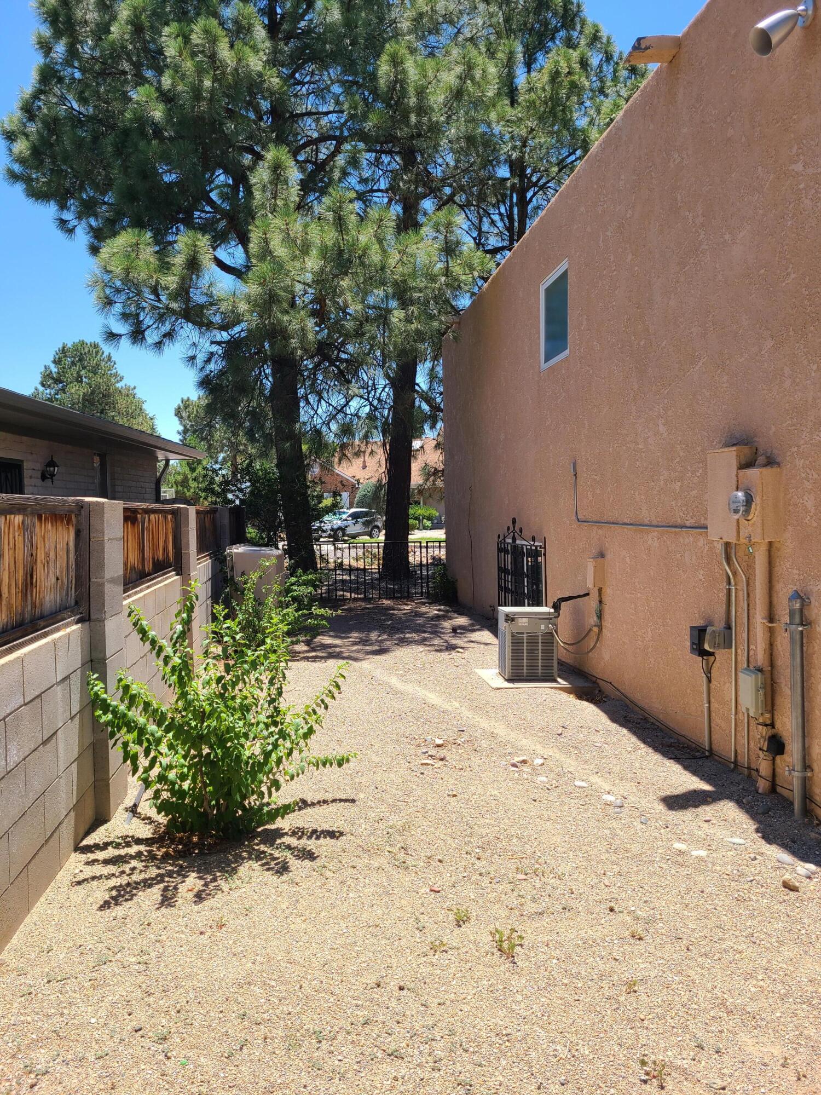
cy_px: 548
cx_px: 410
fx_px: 822
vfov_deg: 67.3
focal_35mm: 26
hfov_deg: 53.1
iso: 40
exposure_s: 1/1117
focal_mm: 5.4
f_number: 1.8
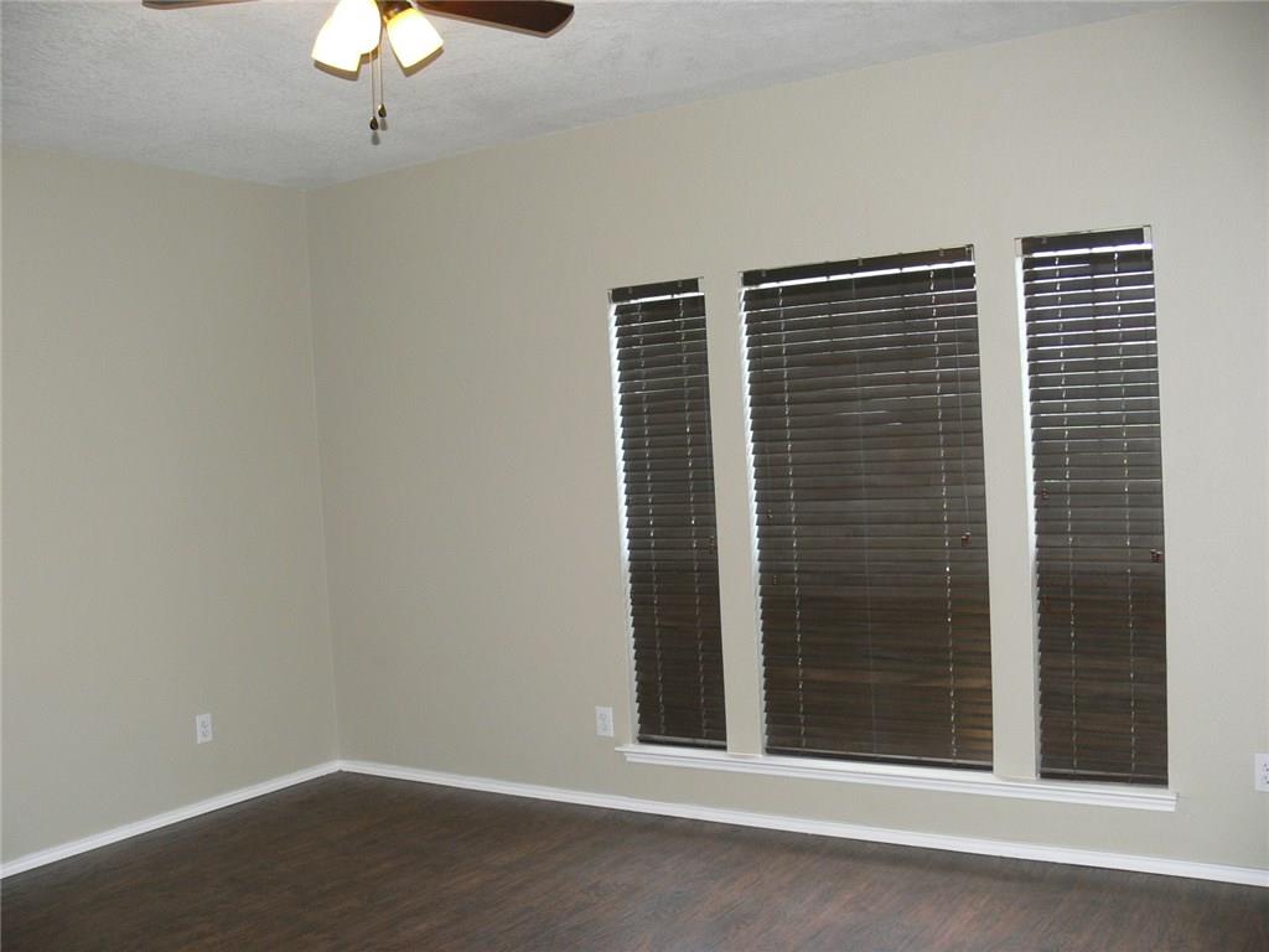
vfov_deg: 40.7
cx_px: 634
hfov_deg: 52.6
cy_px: 476
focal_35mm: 35
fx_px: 1283
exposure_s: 1/30
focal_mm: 7.4
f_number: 2.8
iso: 125
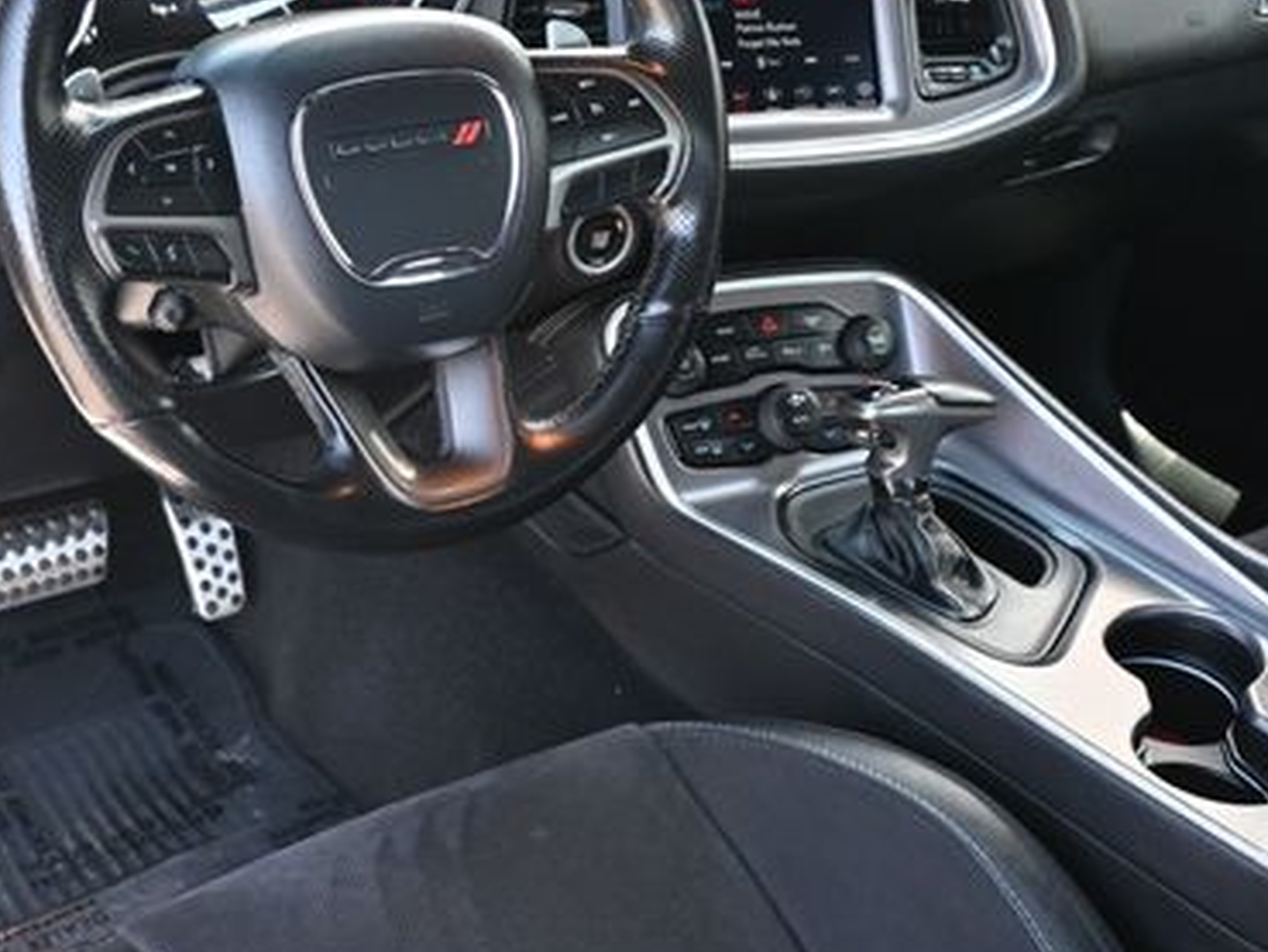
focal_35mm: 51
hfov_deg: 37.2
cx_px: 529
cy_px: 409
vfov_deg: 28.4
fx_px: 1878
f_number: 3.8
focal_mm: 20.5
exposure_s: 1/125
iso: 720
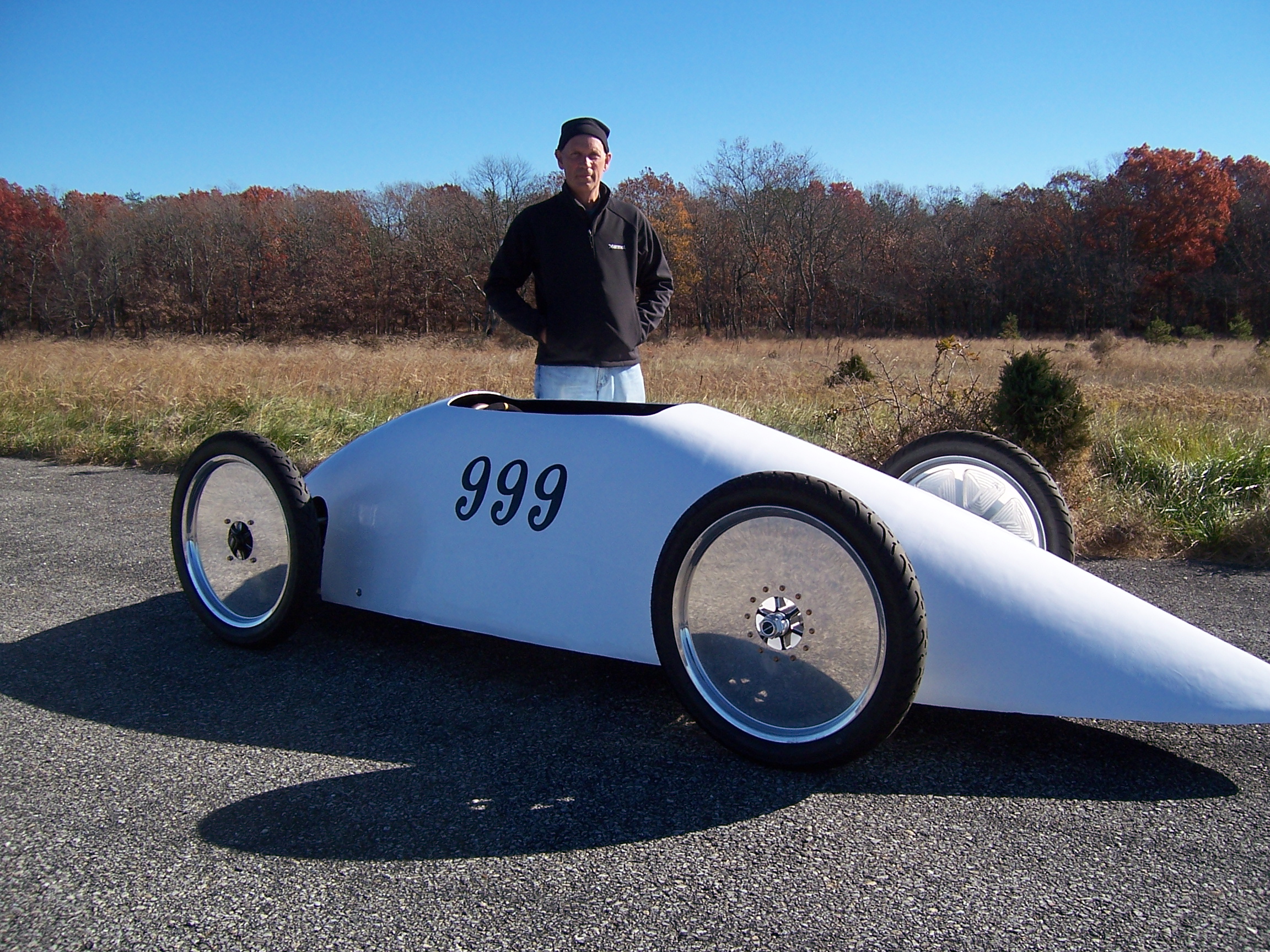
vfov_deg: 42.9
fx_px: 1211
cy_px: 476
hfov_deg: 55.4
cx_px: 635
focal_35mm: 33
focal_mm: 5.5
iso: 80
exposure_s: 1/1000
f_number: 3.4
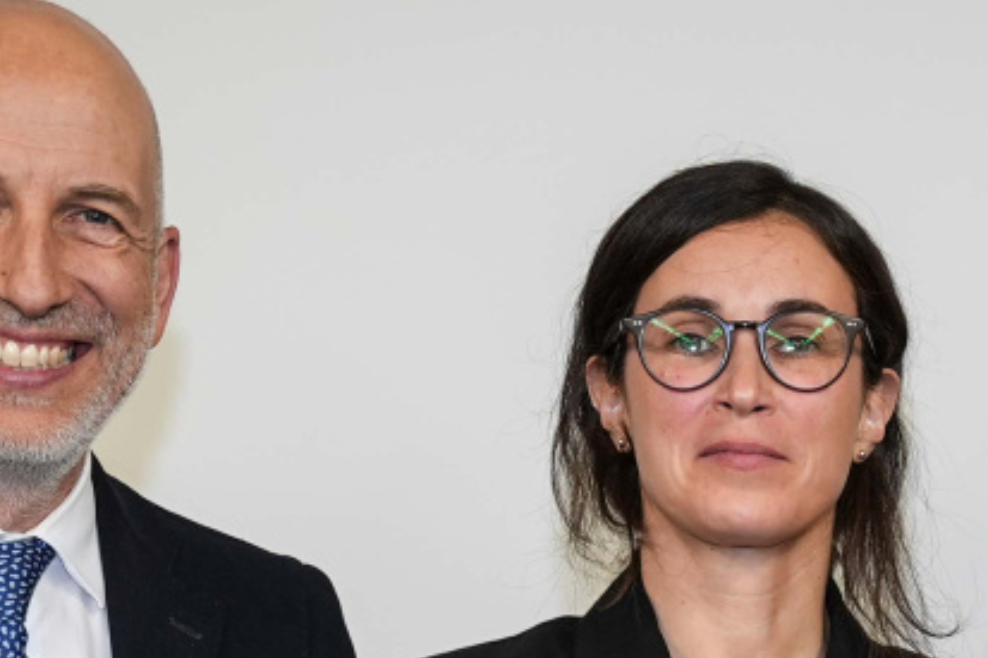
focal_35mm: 147
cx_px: 1036
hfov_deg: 13.8
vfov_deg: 9.0
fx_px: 4022
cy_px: 1146
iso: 400
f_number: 2.8
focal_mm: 33.6
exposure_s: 1/60
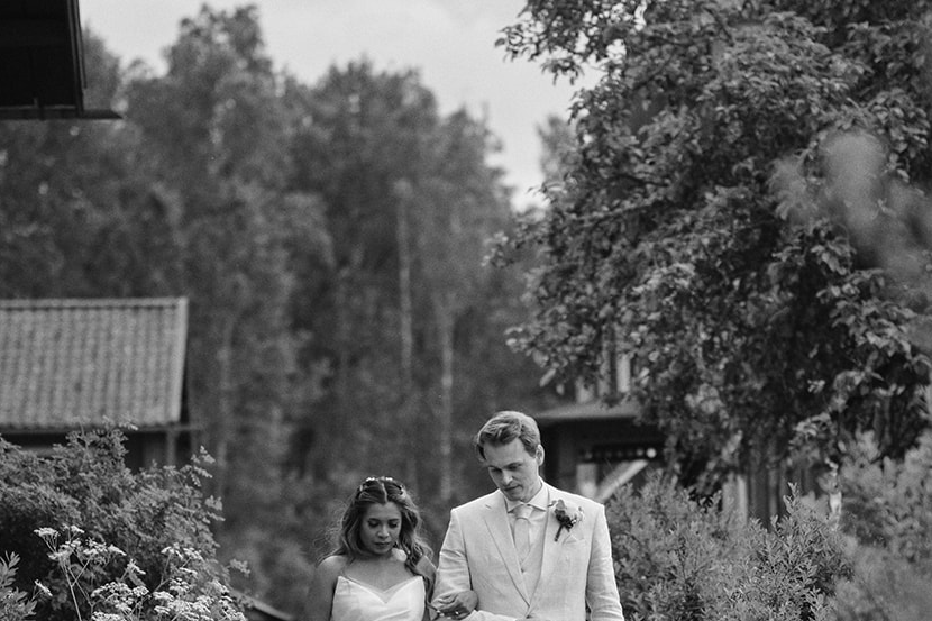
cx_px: 558
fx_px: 4193
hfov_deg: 12.7
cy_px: 509
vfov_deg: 8.5
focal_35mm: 162
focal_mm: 56
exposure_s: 1/6000
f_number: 1.2
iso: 320
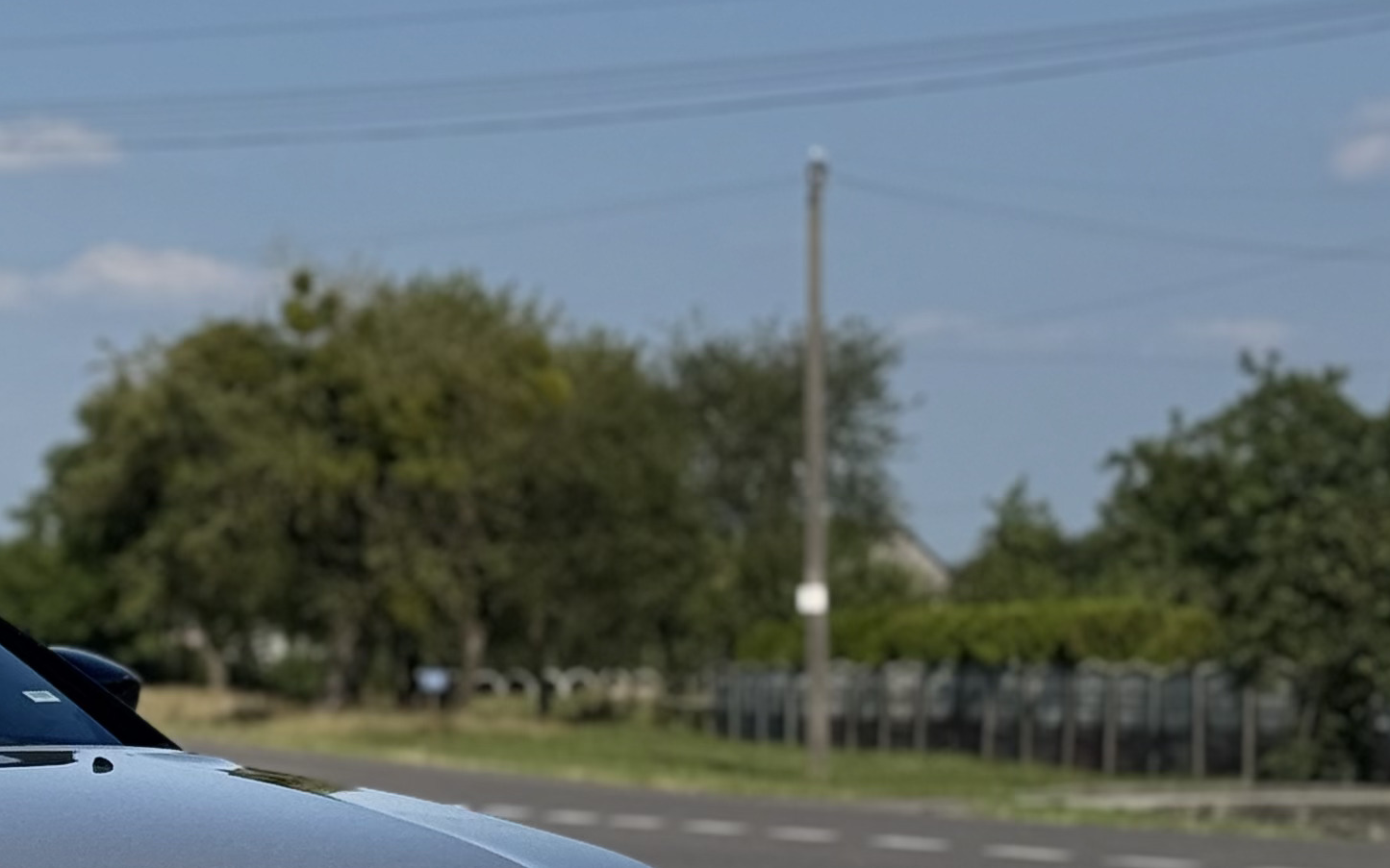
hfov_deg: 14.1
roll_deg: +0.6
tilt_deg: -3.4
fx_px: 5379
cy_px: 966
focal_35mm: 142
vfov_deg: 9.1
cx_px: -493
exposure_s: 1/6410
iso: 64
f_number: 1.78
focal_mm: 6.76
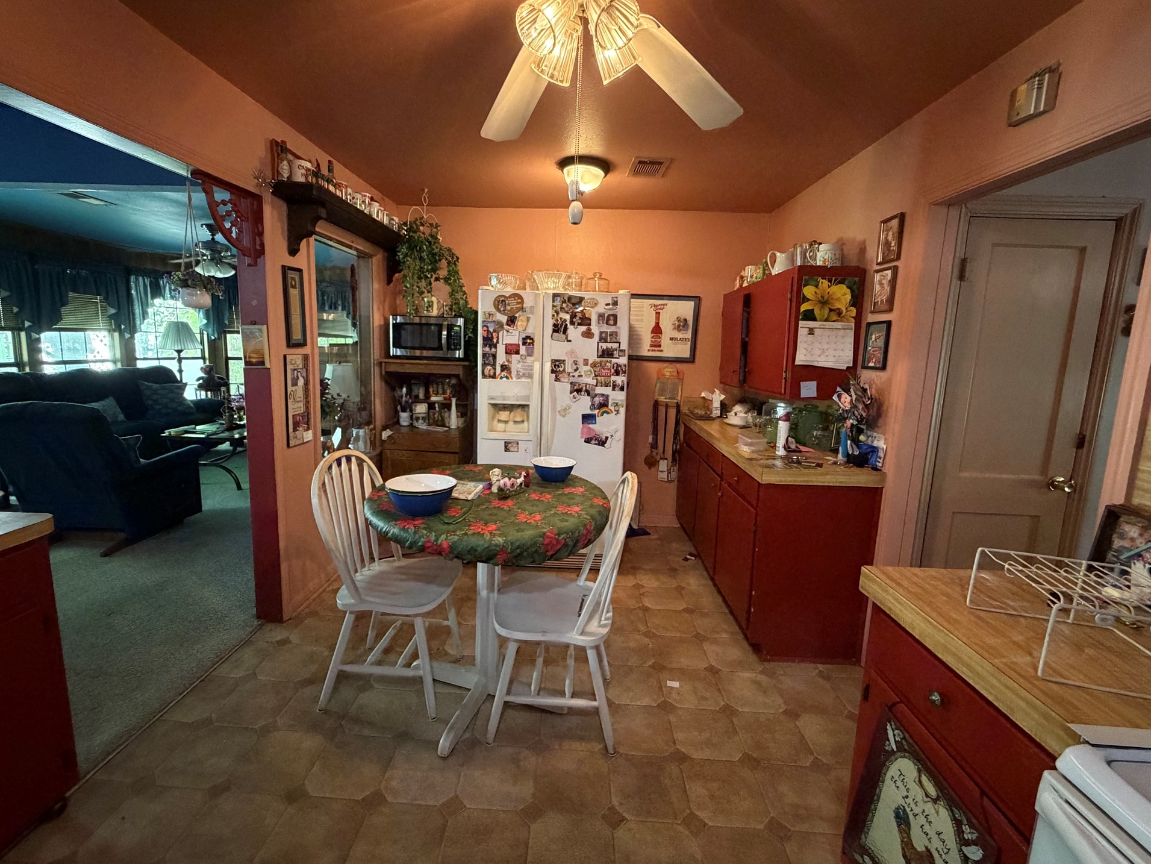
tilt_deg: -8.1
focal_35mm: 15
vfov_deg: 81.7
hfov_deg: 98.1
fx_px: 499
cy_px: 409
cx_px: 564
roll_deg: -2.0
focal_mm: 2.22
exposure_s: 1/60
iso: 500
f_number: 2.2
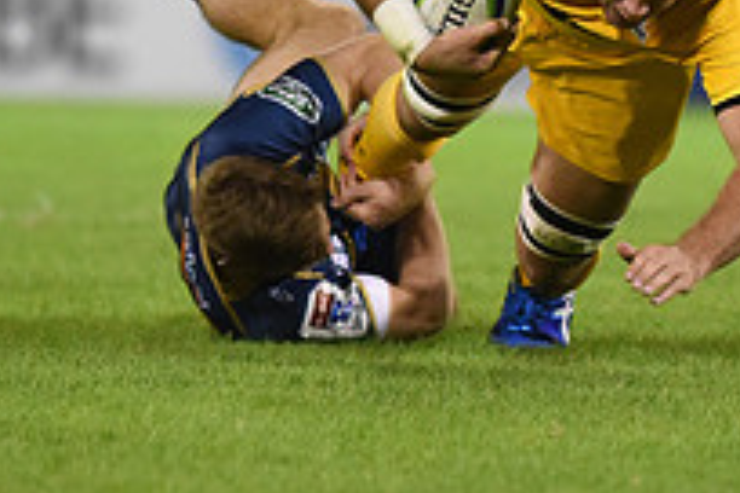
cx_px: 392
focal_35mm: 855
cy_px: -158
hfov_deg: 2.4
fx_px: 17574
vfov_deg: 1.6
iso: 3200
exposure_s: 1/1000
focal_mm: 300
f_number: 2.8
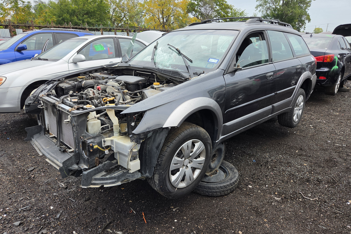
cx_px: 175
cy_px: 109
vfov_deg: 53.1
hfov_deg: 73.7
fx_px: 234
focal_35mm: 24
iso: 80
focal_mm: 5.4
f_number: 1.8
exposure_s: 1/752
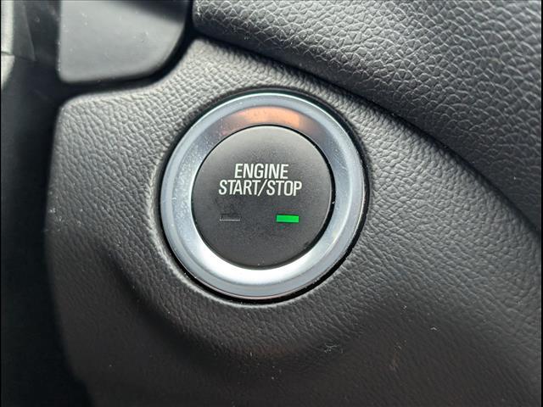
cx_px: 272
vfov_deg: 29.7
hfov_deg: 38.9
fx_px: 769
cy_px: 204
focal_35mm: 49
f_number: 1.68
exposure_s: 1/213
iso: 118
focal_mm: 6.9
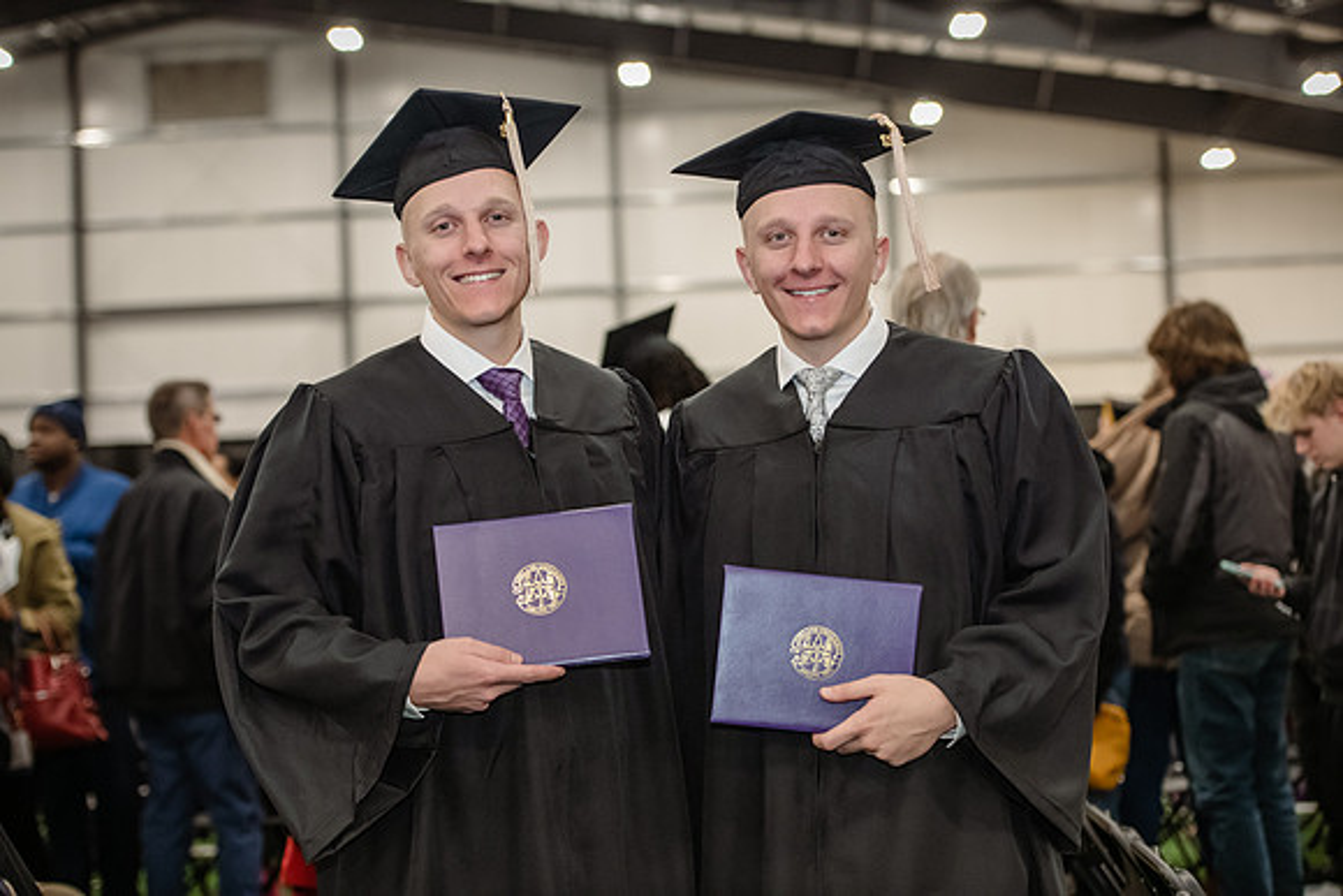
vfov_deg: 19.5
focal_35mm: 70
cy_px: 448
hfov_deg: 28.8
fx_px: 2612
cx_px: 672
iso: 2500
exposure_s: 1/200
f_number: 3.2
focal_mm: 70
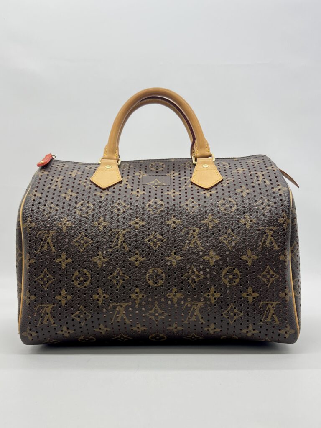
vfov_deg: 67.3
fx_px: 321
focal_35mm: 26
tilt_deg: -2.1
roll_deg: +1.7
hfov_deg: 53.1
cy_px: 214
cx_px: 160
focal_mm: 5.7
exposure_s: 1/115
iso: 32
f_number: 1.5
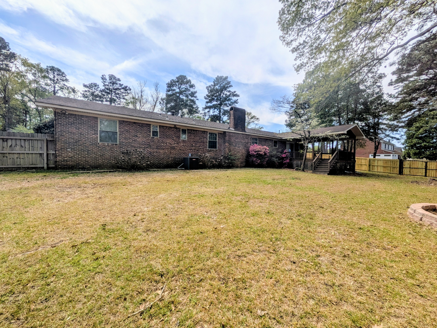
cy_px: 164
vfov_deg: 85.7
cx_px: 218
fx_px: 177
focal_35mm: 14
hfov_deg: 102.1
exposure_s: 1/2294
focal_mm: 1.85
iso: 45
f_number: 2.2
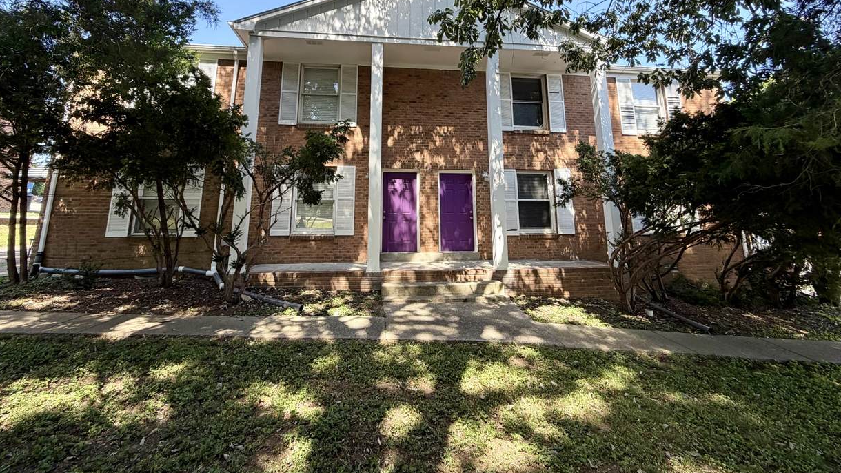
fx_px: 357
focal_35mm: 16
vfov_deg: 64.7
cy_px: 145
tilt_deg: +11.8
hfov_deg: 99.4
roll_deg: +0.5
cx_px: 410
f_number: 2.2
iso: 40
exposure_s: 1/169
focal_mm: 2.22
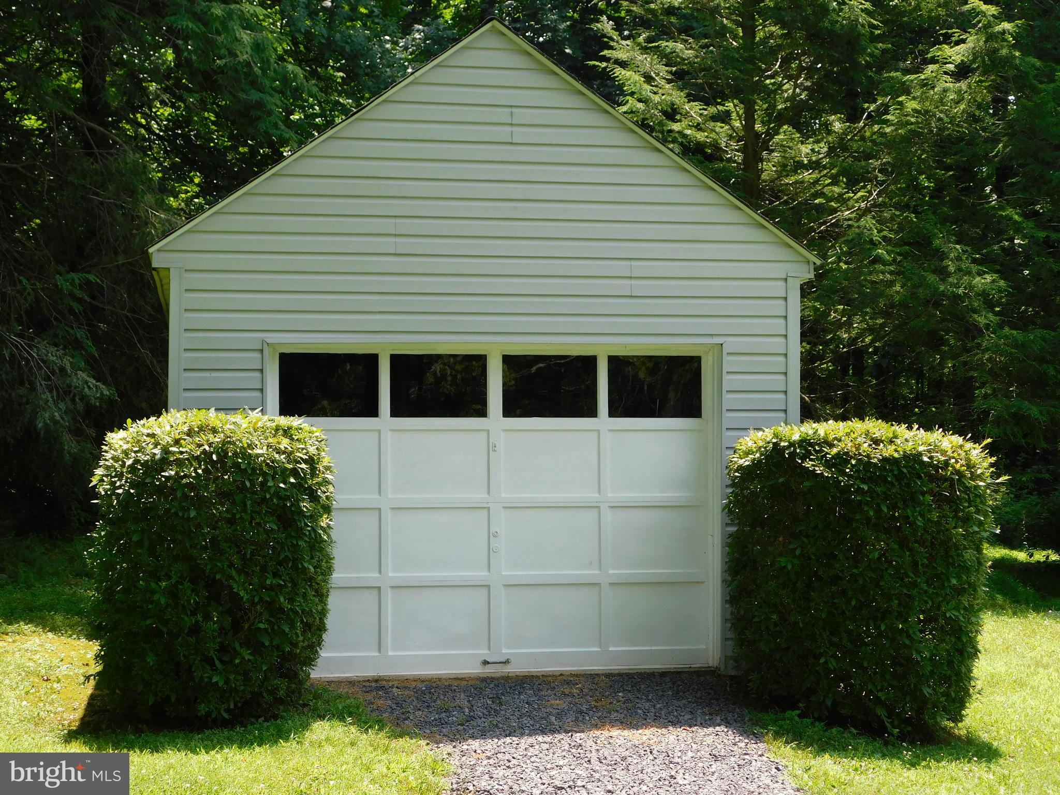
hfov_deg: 32.7
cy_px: 398
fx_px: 1807
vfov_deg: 24.8
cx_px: 530
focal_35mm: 59
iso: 125
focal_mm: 10.4
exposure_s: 1/250
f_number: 4
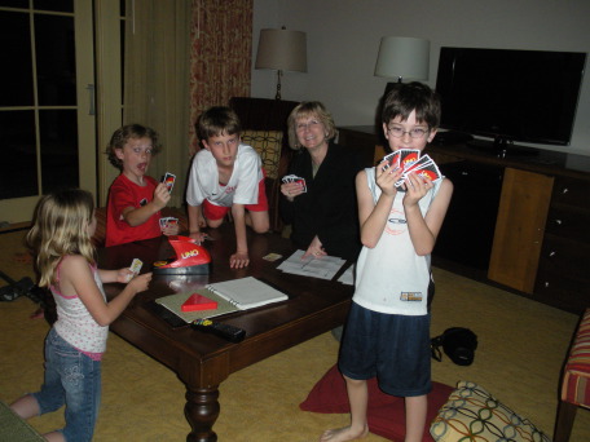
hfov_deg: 51.4
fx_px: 614
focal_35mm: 36
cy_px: 221
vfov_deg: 39.7
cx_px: 295
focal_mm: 6.3
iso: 277
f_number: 3.5
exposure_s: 1/60
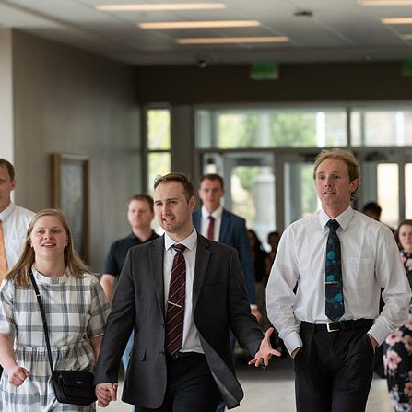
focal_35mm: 273
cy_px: 195
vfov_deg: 6.4
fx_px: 3676
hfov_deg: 6.4
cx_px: 249
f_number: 6.3
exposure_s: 1/250
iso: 500
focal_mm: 200
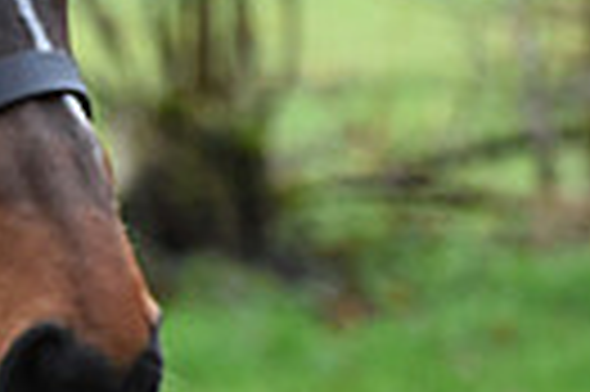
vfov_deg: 2.3
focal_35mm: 597
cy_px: -171
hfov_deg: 3.4
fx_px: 9772
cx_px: -626
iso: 3200
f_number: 3.5
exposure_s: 1/1250
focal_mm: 135
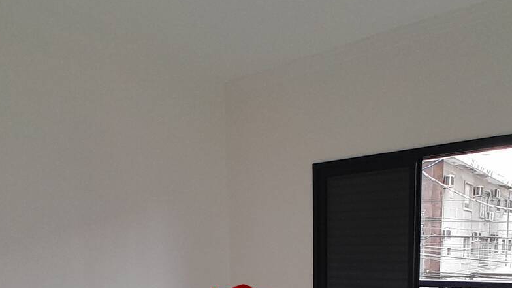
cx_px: 272
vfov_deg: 31.0
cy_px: 313
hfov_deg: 58.0
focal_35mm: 34
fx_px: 462
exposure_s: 1/120
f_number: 2.2
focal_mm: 1.46
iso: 50
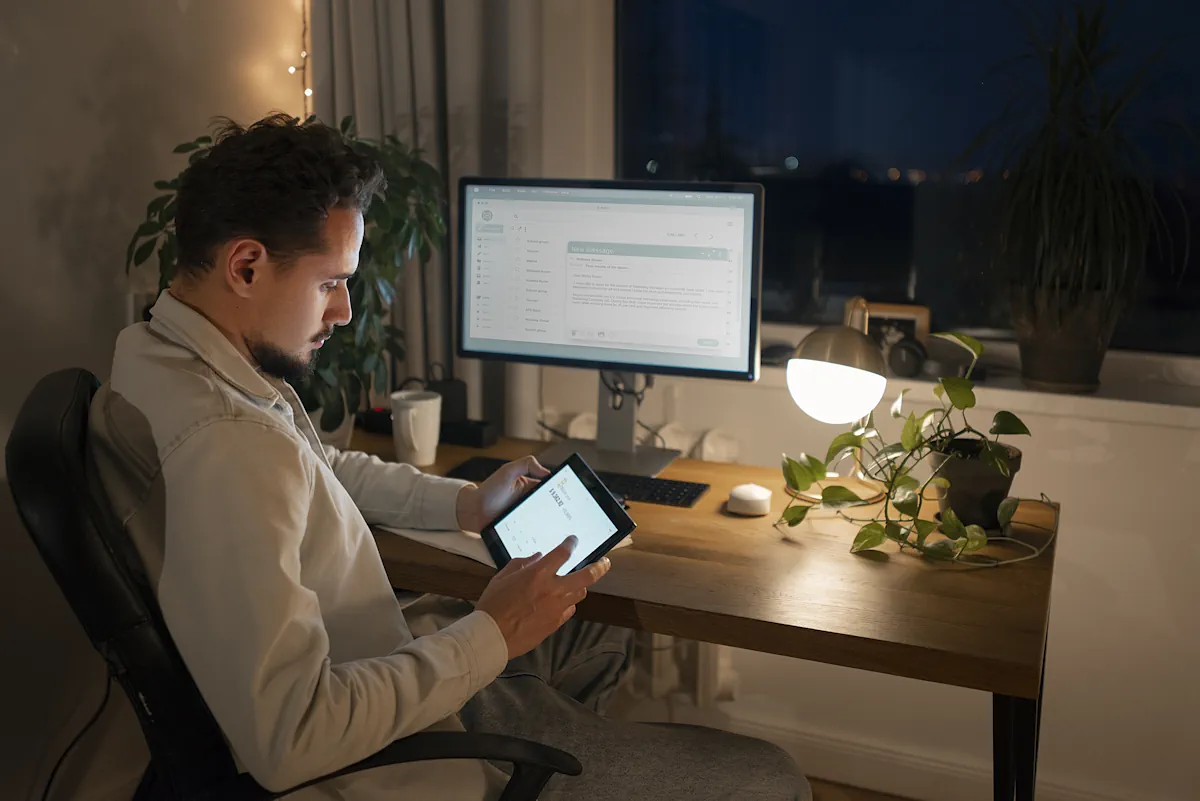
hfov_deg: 54.4
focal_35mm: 35
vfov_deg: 37.9
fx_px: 1167
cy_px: 400
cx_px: 600
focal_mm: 35
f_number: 2
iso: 1250
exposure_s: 1/160
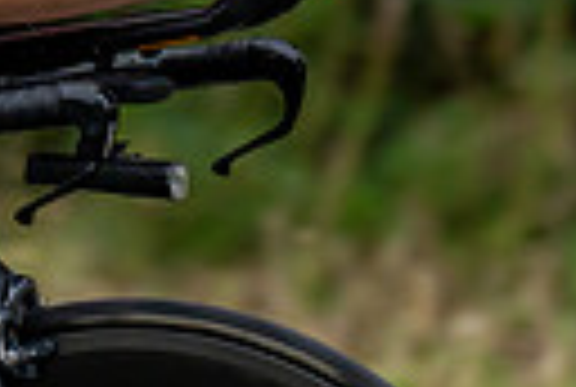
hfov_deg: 2.5
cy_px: -389
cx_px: -500
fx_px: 13359
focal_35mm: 833
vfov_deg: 1.7
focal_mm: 147
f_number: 2.8
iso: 800
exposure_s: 1/800
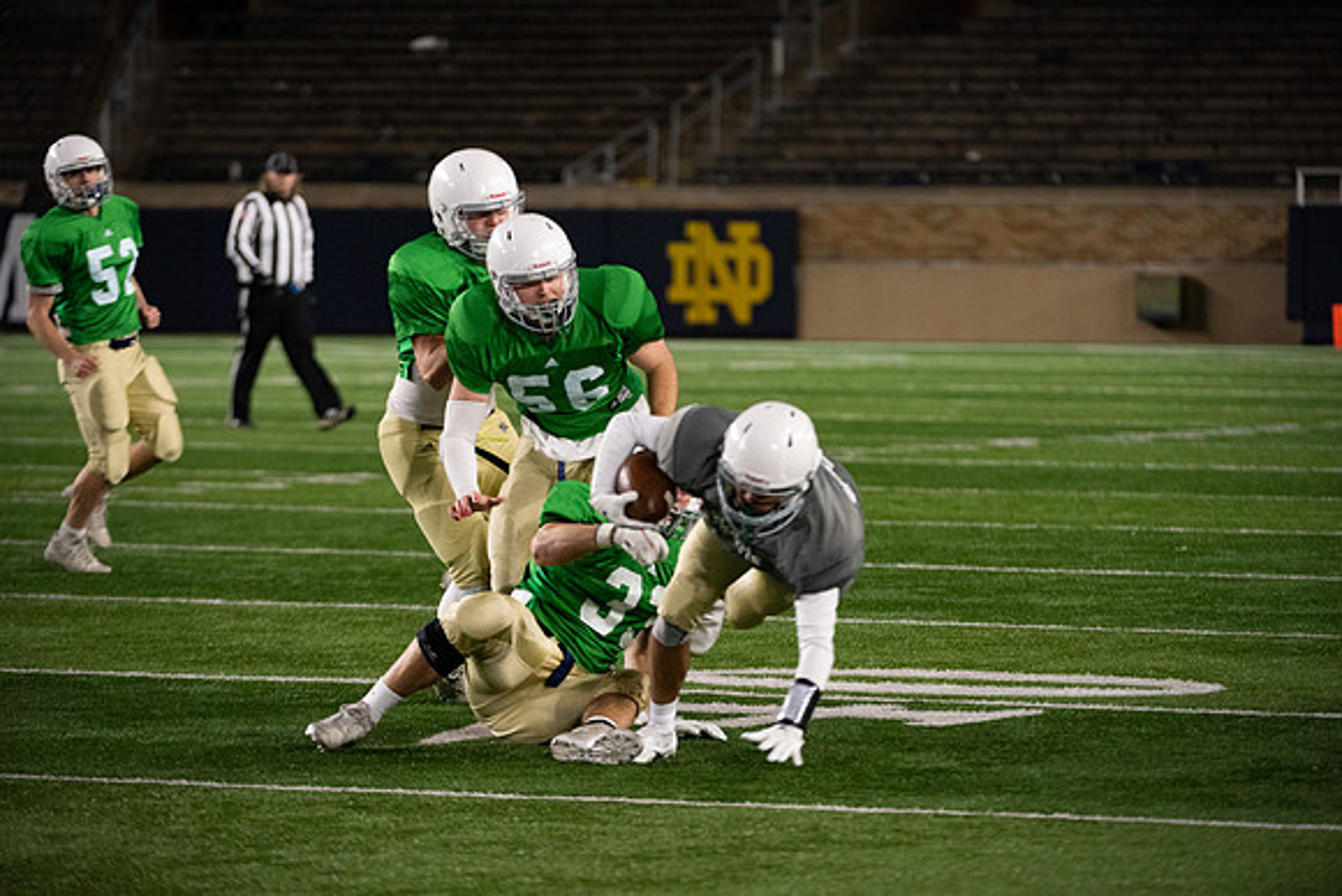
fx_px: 8948
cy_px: 448
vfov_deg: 5.7
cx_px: 671
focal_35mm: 240
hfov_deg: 8.6
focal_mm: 240
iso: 4500
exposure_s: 1/500
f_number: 4.5
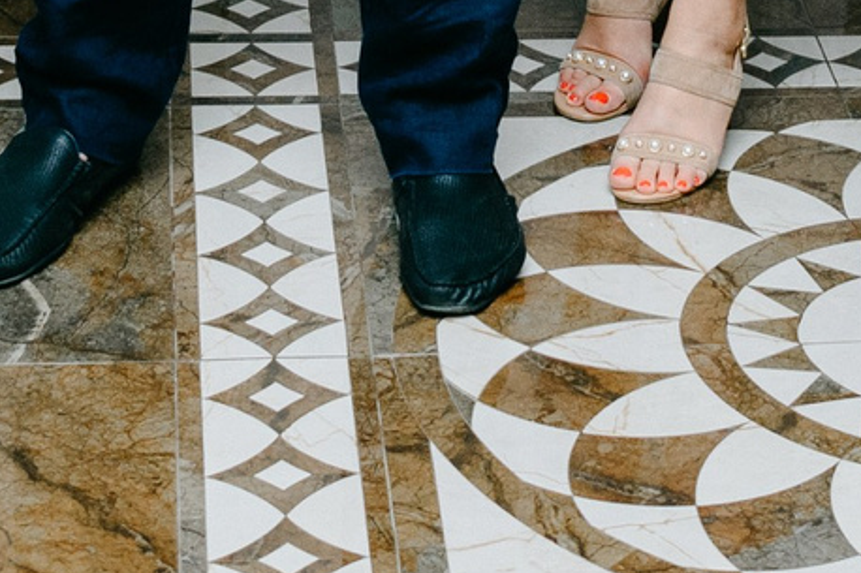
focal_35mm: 157
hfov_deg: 13.1
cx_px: 536
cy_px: -925
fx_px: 3753
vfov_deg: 7.9
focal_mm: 26
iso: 320
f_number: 4
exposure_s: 1/160
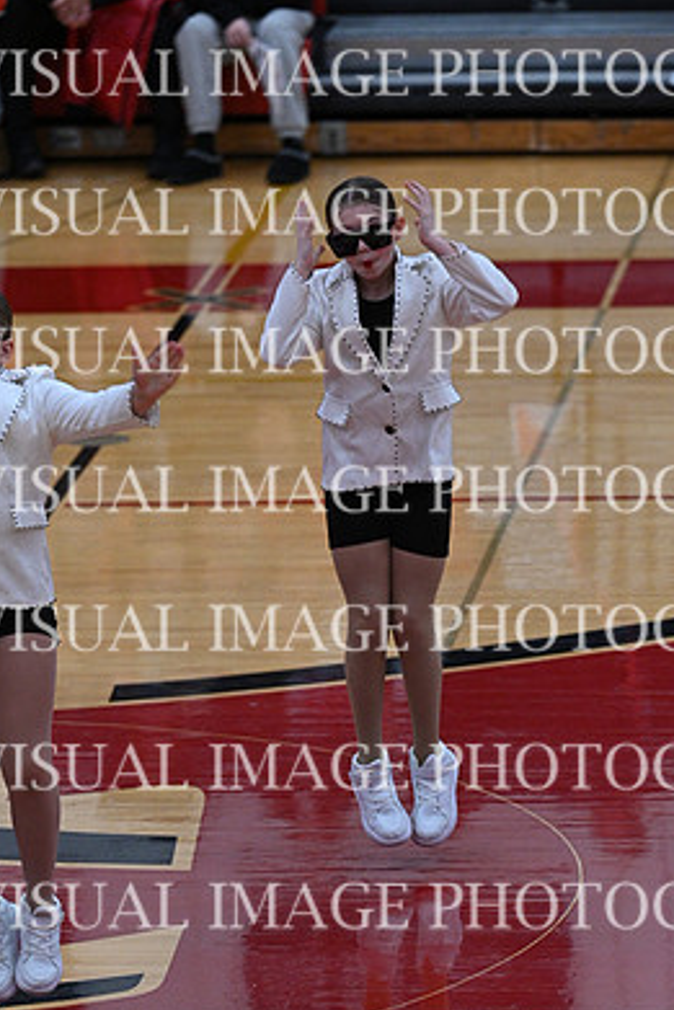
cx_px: 412
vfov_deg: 6.9
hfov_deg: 4.6
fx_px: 8333
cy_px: 697
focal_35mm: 297
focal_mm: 200
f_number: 4
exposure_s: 1/500
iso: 4000
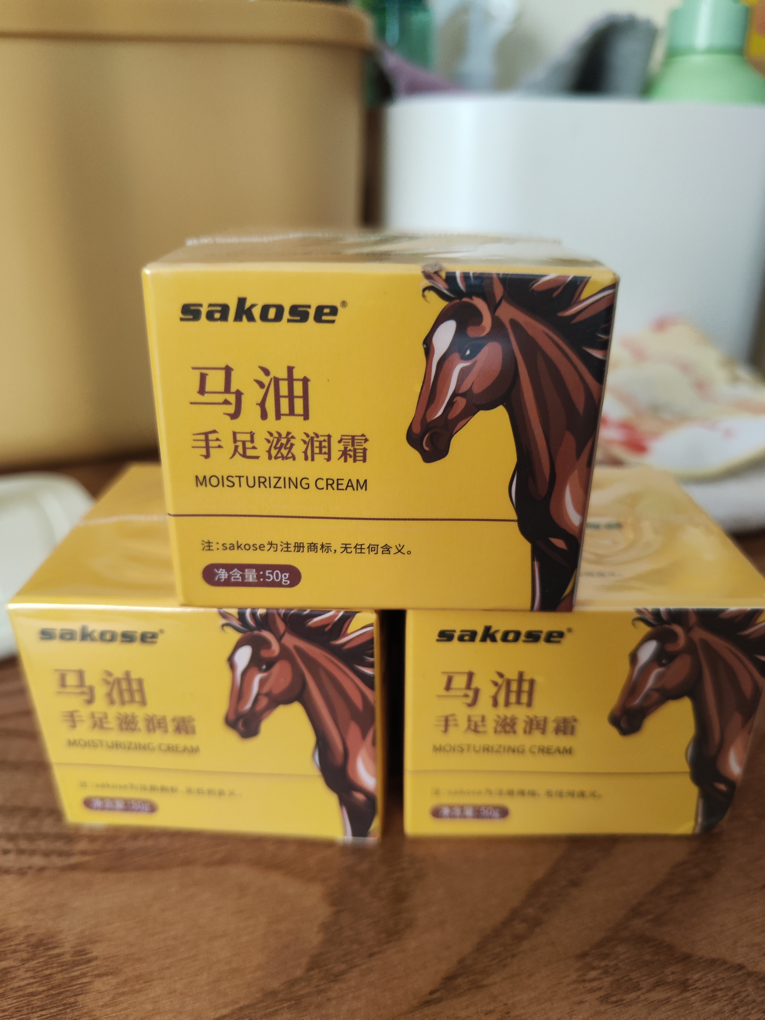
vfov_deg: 71.6
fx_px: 707
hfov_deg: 56.8
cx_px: 382
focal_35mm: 24
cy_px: 510
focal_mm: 5.59
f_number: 1.88
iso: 600
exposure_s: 1/46.2
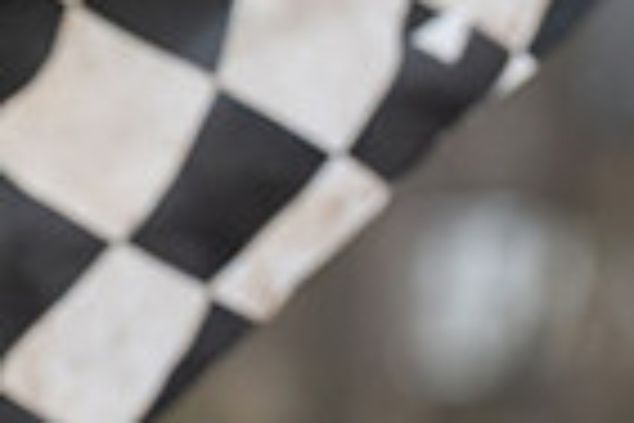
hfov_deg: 1.4
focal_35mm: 1431
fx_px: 25200
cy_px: 831
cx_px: 159
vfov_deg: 1.0
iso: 1250
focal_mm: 191
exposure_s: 1/1000
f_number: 3.2
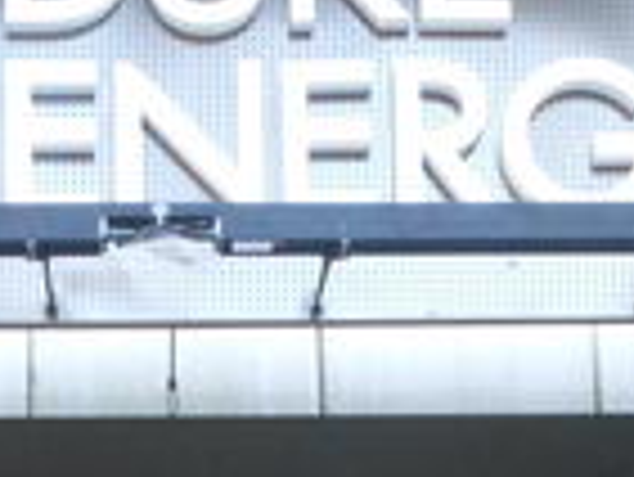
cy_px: 817
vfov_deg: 9.8
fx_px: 2658
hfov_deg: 13.6
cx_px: 301
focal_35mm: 145
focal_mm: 5.9
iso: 400
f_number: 4
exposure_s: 1/50
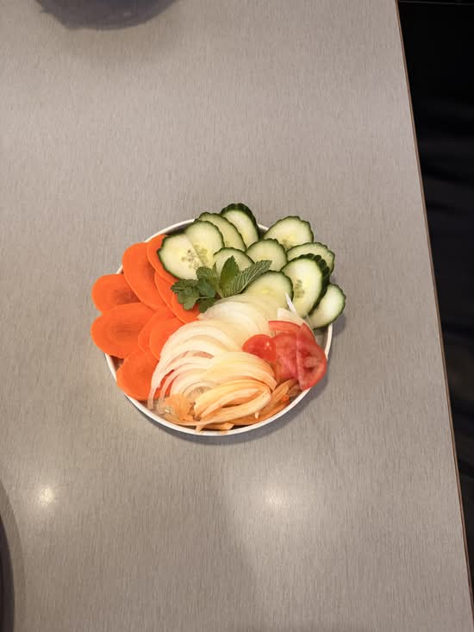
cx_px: 237
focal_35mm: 24
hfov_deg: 56.8
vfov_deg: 71.6
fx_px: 438
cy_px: 316
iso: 400
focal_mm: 6.76
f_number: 1.78
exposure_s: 1/60
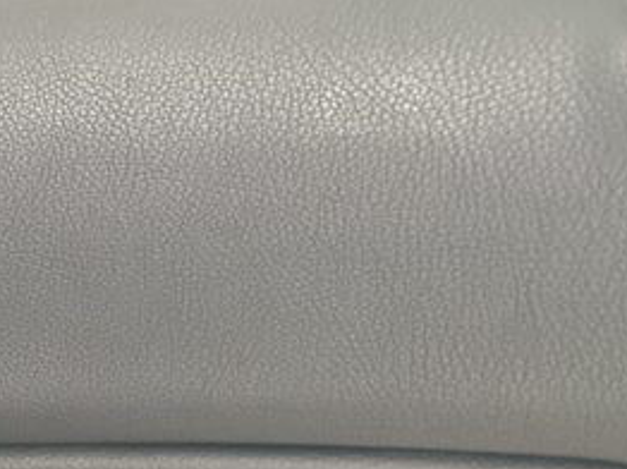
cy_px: 635
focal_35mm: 73
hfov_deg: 22.9
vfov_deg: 18.5
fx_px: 1321
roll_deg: -1.4
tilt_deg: -26.6
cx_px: -244
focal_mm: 6.86
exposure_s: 1/60
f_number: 1.78
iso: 800
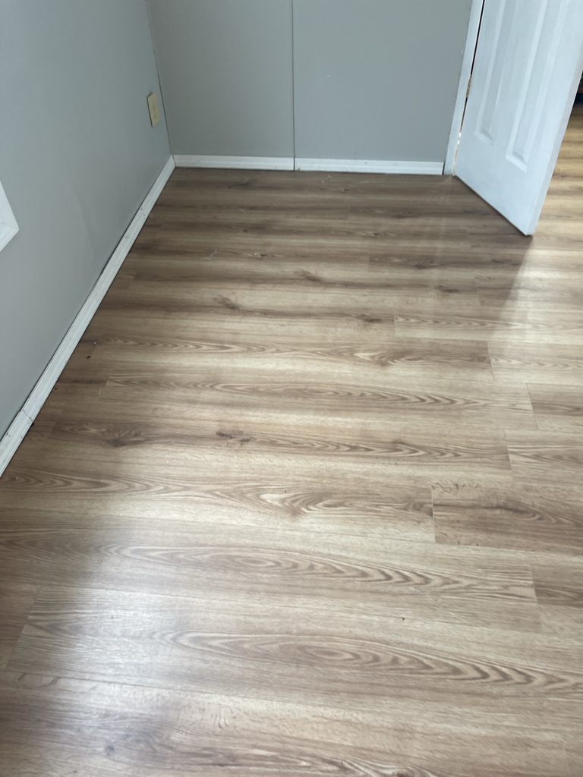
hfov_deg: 53.1
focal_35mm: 26
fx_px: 584
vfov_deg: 67.3
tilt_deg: -45.0
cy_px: 388
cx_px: 292
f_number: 1.6
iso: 125
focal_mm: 5.1
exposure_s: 1/79
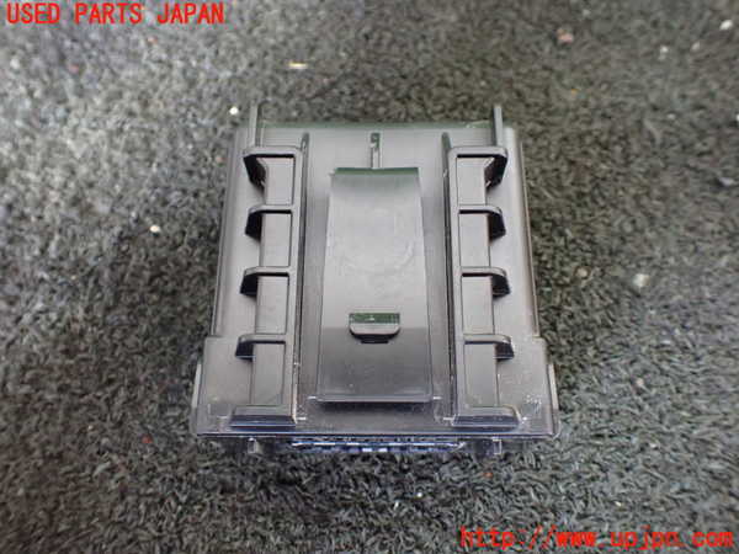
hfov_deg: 60.0
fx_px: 640
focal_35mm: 30
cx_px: 370
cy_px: 277
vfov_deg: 46.8
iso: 800
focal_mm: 5.4
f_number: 2.3
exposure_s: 1/40
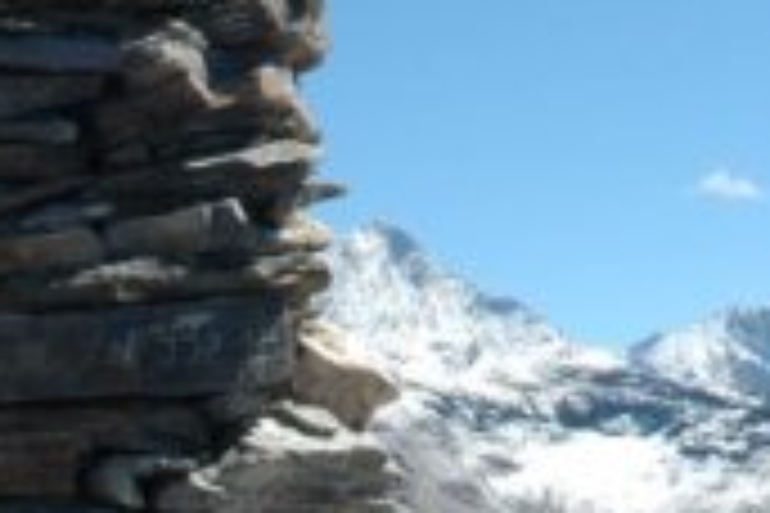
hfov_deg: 17.5
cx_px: 804
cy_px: -180
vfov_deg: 11.7
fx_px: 2438
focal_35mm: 114
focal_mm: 18
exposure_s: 1/160
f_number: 13
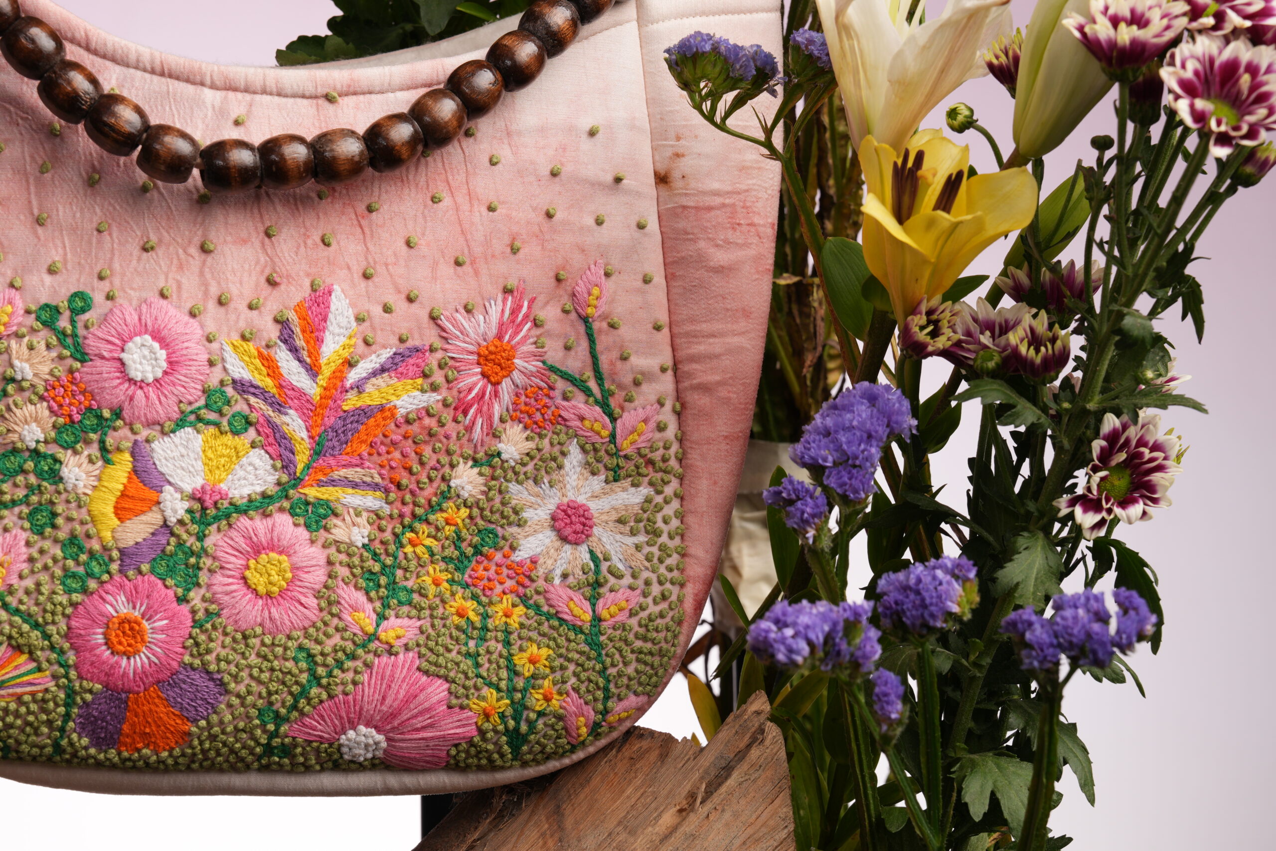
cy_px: 426
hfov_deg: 19.5
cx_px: 638
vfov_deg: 13.0
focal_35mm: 105
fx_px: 3722
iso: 125
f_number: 8
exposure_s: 1/100
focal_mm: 70
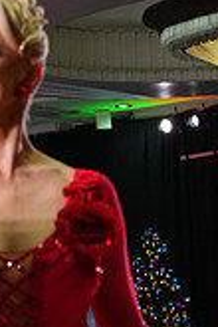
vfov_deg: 8.3
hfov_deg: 5.6
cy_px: 408
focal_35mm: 246
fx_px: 2234
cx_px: -60
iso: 6400
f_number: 5.6
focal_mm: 70
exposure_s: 1/400
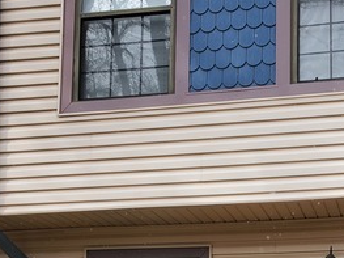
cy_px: 331
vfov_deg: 20.4
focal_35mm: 66
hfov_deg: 28.8
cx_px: 271
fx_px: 656
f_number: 2.4
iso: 50
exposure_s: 1/450
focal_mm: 4.3
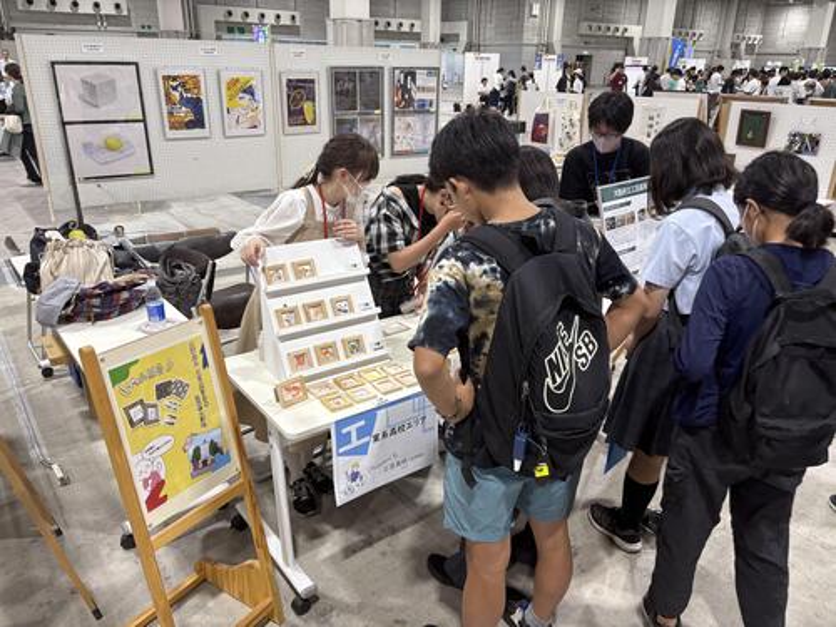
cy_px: 314
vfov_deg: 53.1
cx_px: 418
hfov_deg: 67.3
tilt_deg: -21.4
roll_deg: -0.4
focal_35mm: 26
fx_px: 628
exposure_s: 1/60
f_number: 1.6
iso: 80
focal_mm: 5.96
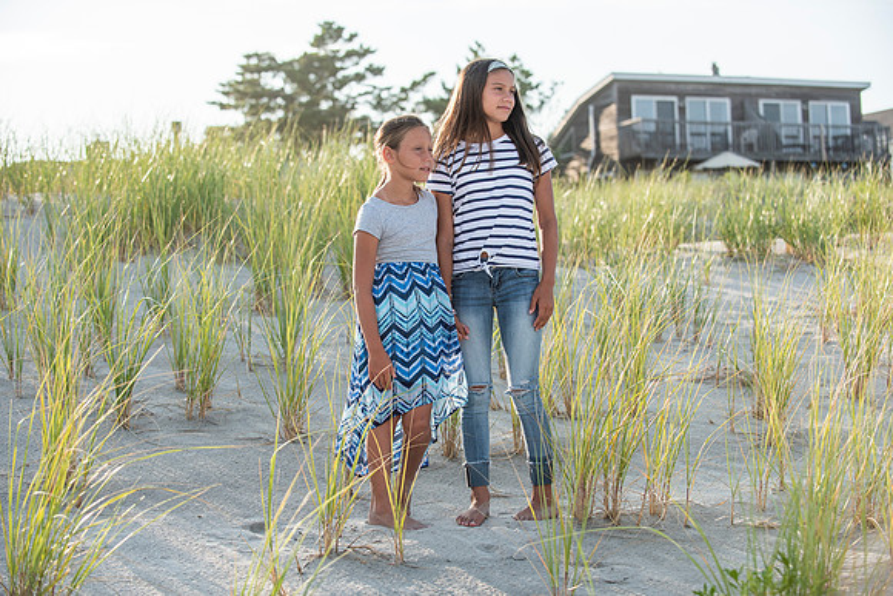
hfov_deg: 28.8
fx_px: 1737
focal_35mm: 70
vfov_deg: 19.5
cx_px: 446
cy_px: 298
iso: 250
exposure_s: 1/1600
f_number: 4
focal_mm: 70
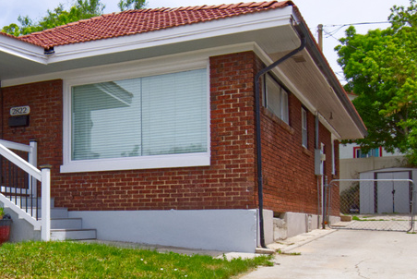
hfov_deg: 39.9
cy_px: 192
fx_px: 511
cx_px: 17
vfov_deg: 30.2
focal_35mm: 44
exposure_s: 1/2500
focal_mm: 13
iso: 400
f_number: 7.1
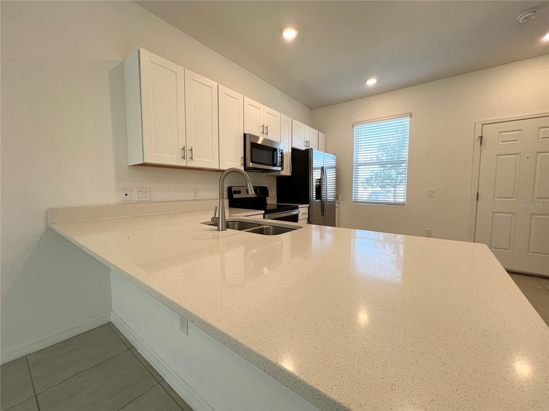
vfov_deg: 89.9
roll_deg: -0.2
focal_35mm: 13
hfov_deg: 106.2
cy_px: 206
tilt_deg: -4.3
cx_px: 274
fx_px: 206
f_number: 1.8
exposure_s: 1/120
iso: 80
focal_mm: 1.57
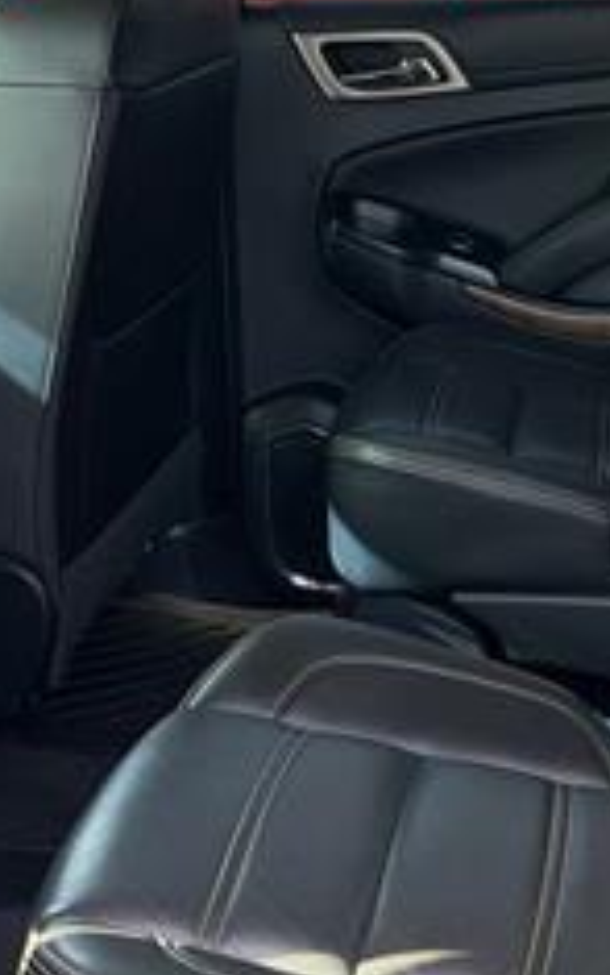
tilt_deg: -14.8
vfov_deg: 27.4
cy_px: 353
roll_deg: +0.1
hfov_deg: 17.1
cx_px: 573
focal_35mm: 75
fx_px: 1994
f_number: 1.6
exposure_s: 1/168
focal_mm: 5.96
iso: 125
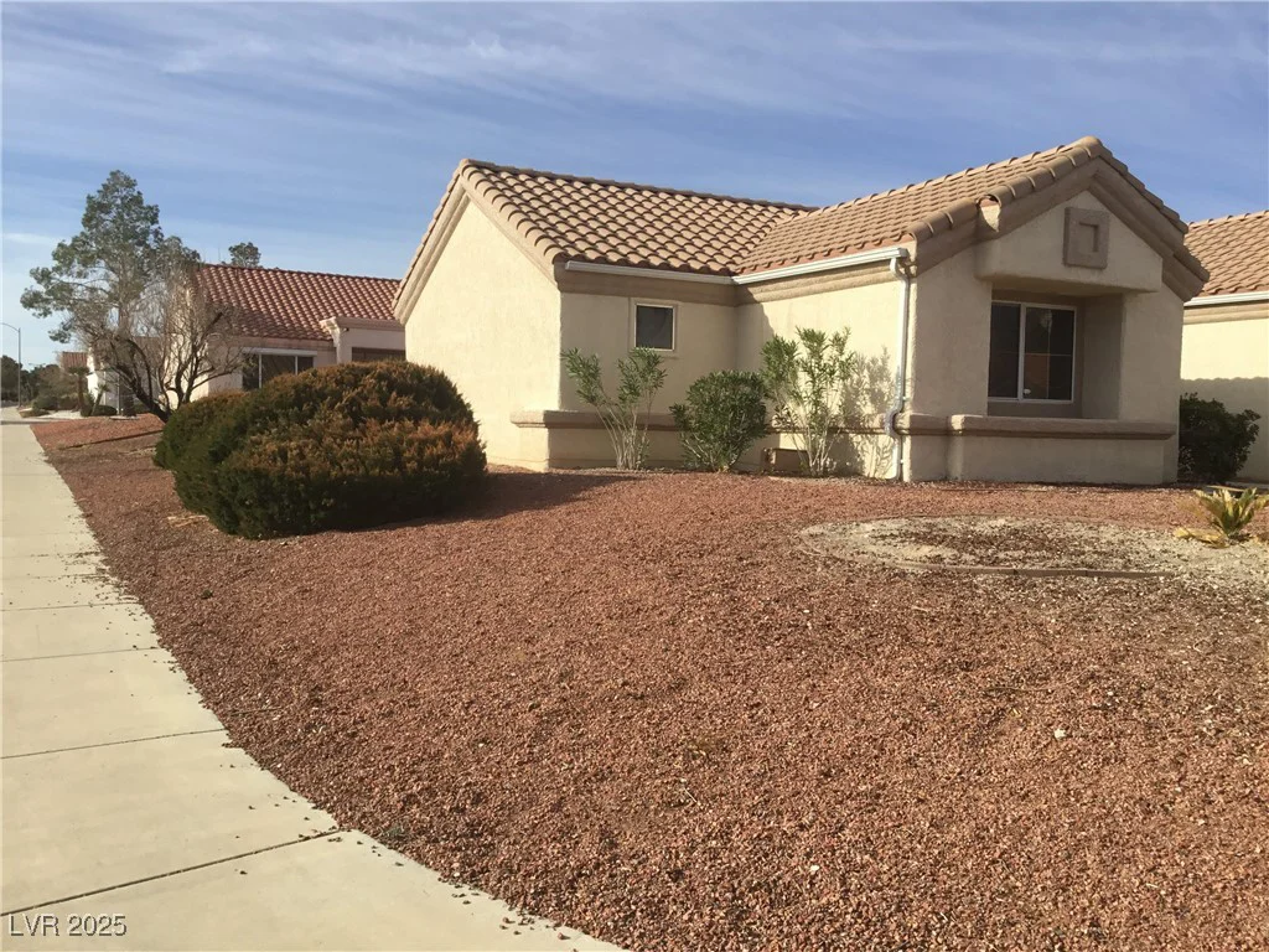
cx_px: 634
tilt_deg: -2.2
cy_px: 476
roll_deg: -1.2
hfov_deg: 58.4
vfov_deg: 45.4
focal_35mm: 31
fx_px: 1136
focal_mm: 3.3
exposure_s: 1/1274
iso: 25
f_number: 2.4
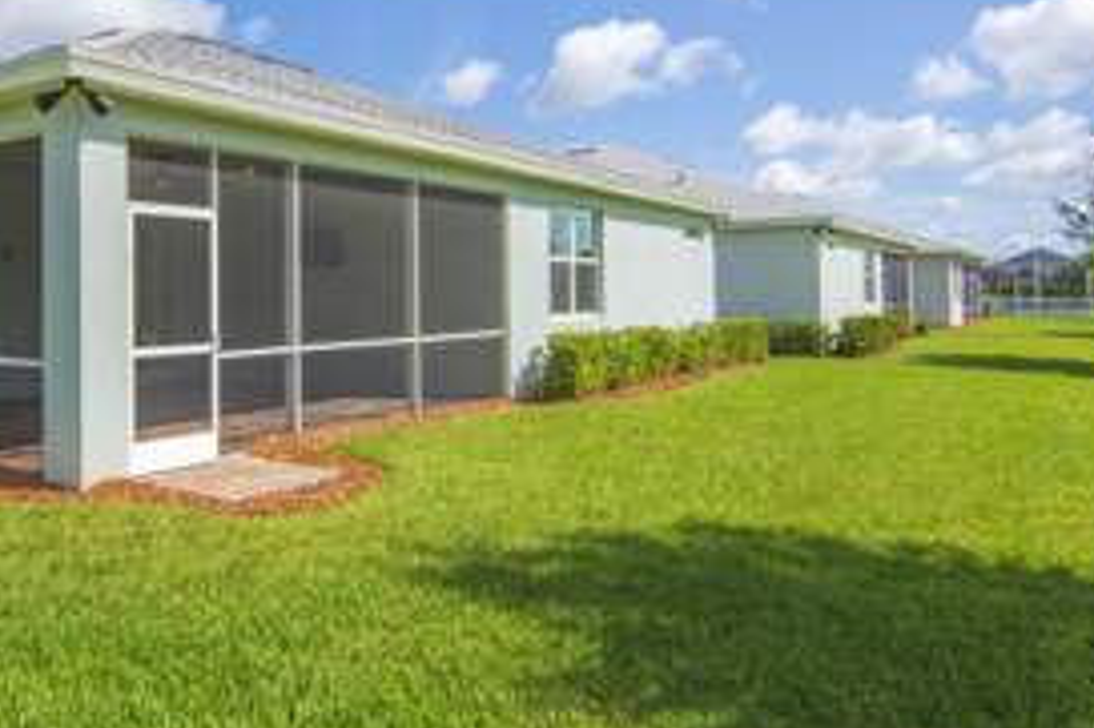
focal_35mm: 30
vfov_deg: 42.6
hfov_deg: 59.0
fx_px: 924
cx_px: 318
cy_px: 261
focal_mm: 11.5
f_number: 8
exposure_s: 1/500
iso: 200
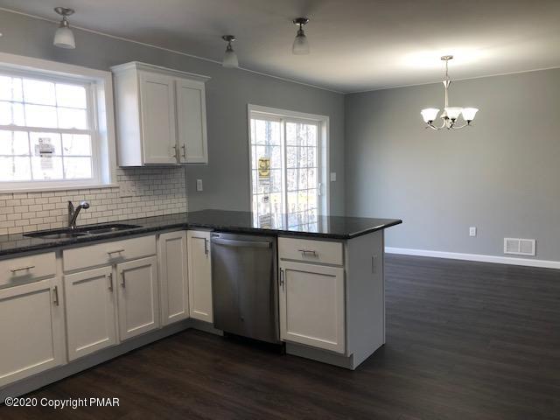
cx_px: 280
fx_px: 453
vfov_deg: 49.7
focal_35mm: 28
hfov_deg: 63.4
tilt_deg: -5.1
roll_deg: +1.6
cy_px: 210
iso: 20
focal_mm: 3.99
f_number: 1.8
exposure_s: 1/30
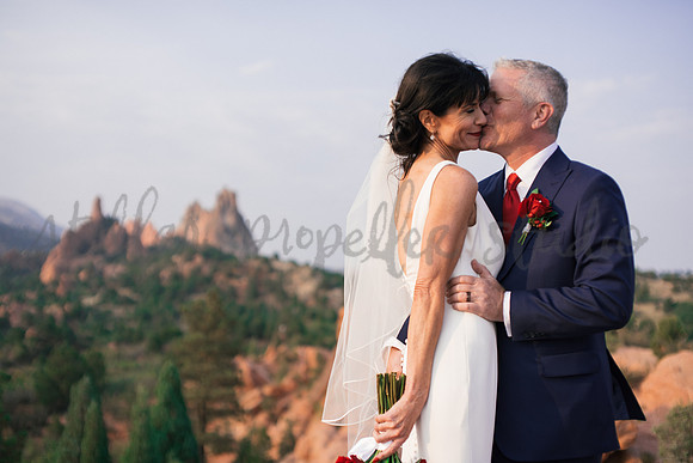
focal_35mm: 50
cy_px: 232
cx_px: 346
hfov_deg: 39.6
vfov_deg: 27.0
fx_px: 963
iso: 125
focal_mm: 50
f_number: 2.2
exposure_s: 1/1250
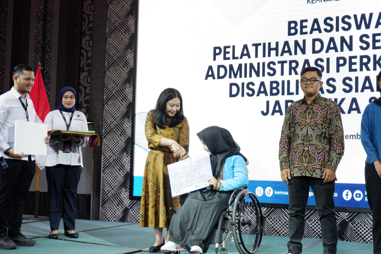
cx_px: 190
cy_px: 127
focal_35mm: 53
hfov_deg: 37.5
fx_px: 561
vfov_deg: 25.5
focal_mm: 35.5
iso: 2500
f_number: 5
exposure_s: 1/140
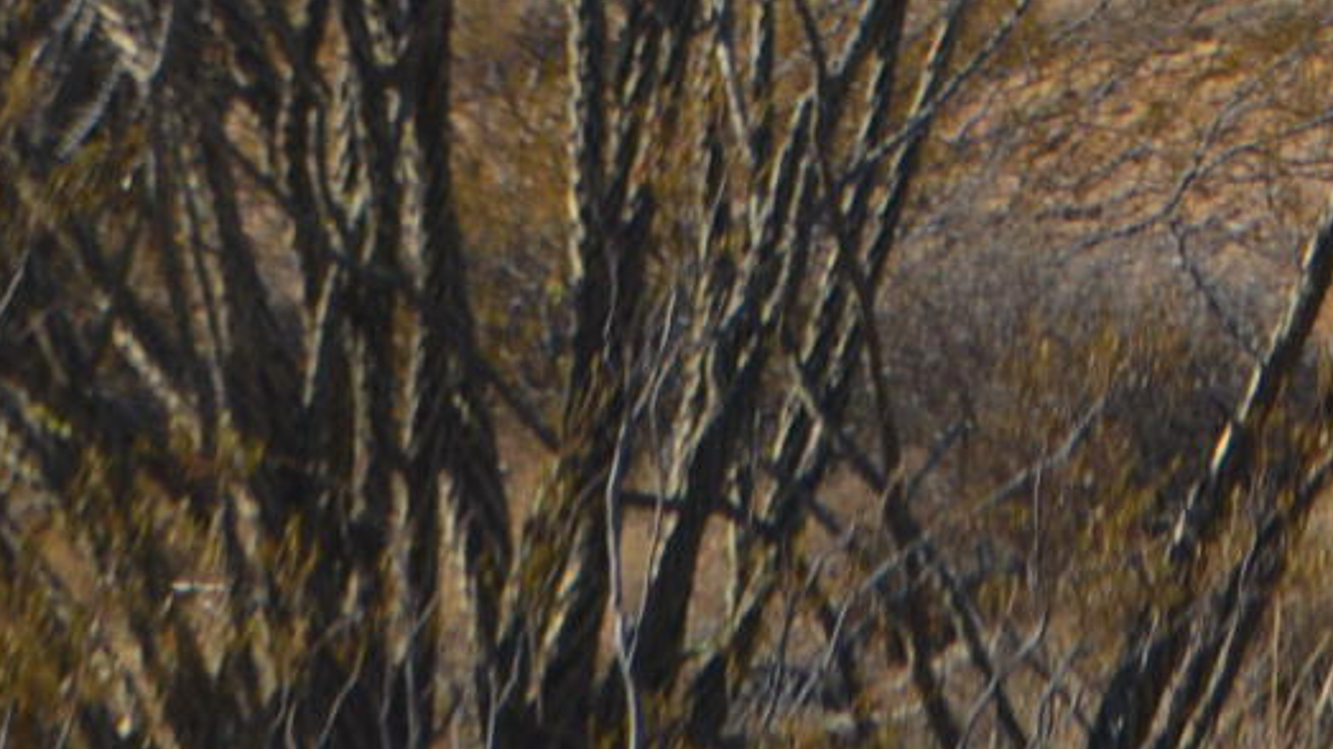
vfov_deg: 2.9
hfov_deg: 5.1
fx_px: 14631
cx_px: 2355
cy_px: -1080
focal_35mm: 414
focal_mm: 46
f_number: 7.1
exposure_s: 1/1600
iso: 400
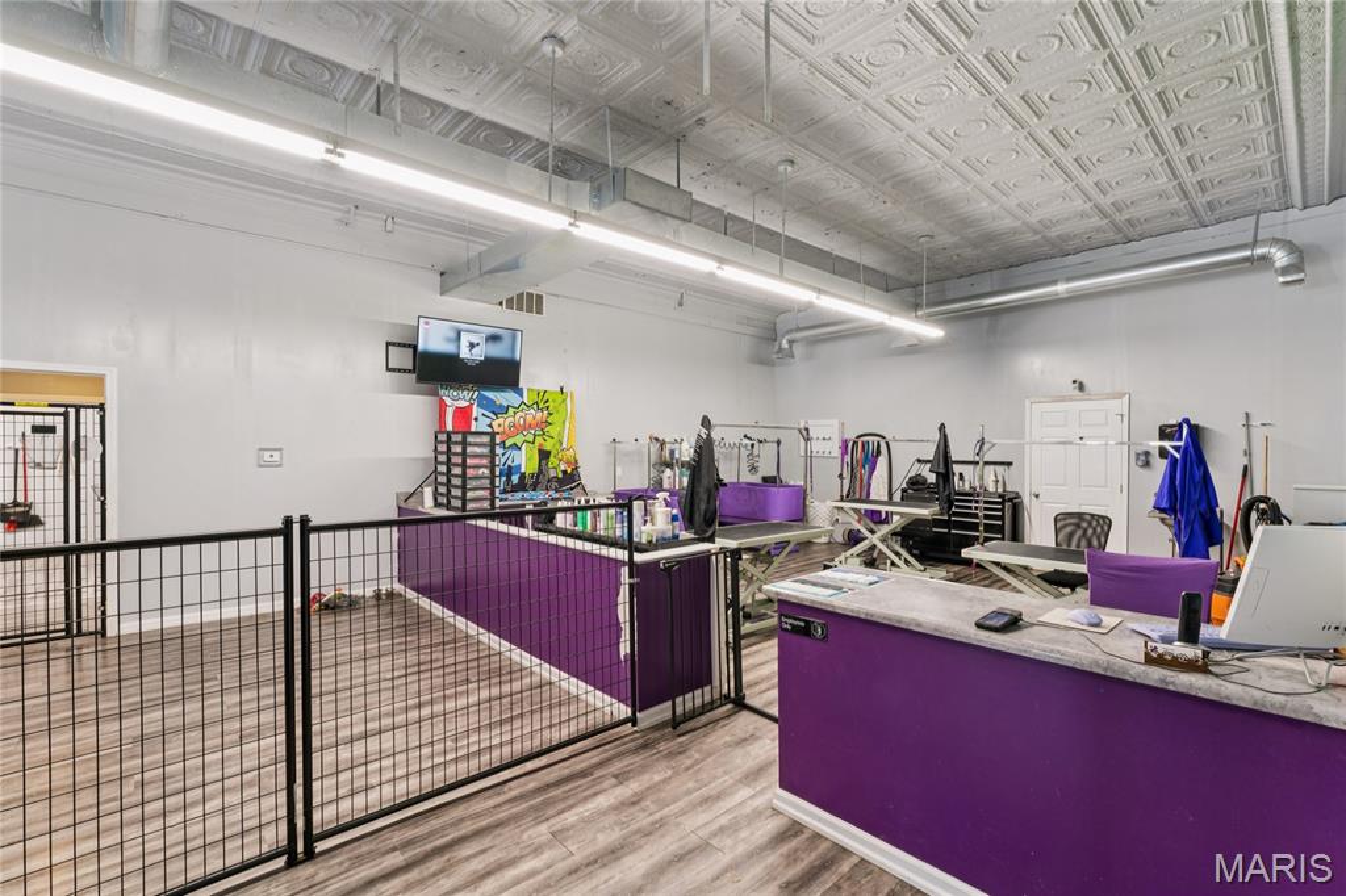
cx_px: 673
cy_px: 448
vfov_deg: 74.1
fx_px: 594
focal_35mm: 16
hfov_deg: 97.1
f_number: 13
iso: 320
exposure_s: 1/1.67
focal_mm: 15.9
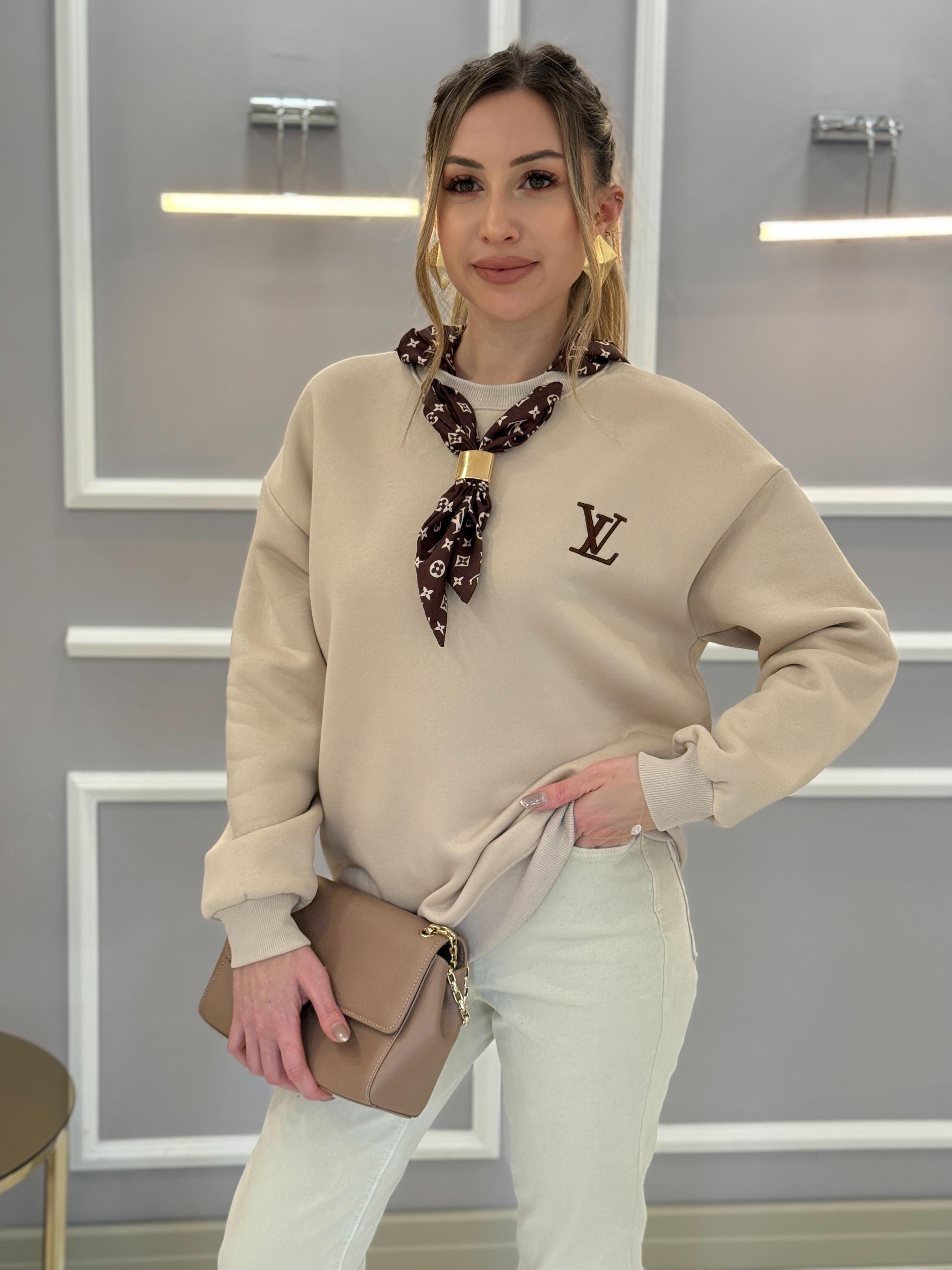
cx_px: 476
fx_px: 1760
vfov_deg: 39.7
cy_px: 635
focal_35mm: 48
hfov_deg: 30.3
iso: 160
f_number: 1.78
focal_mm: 6.76
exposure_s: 1/242
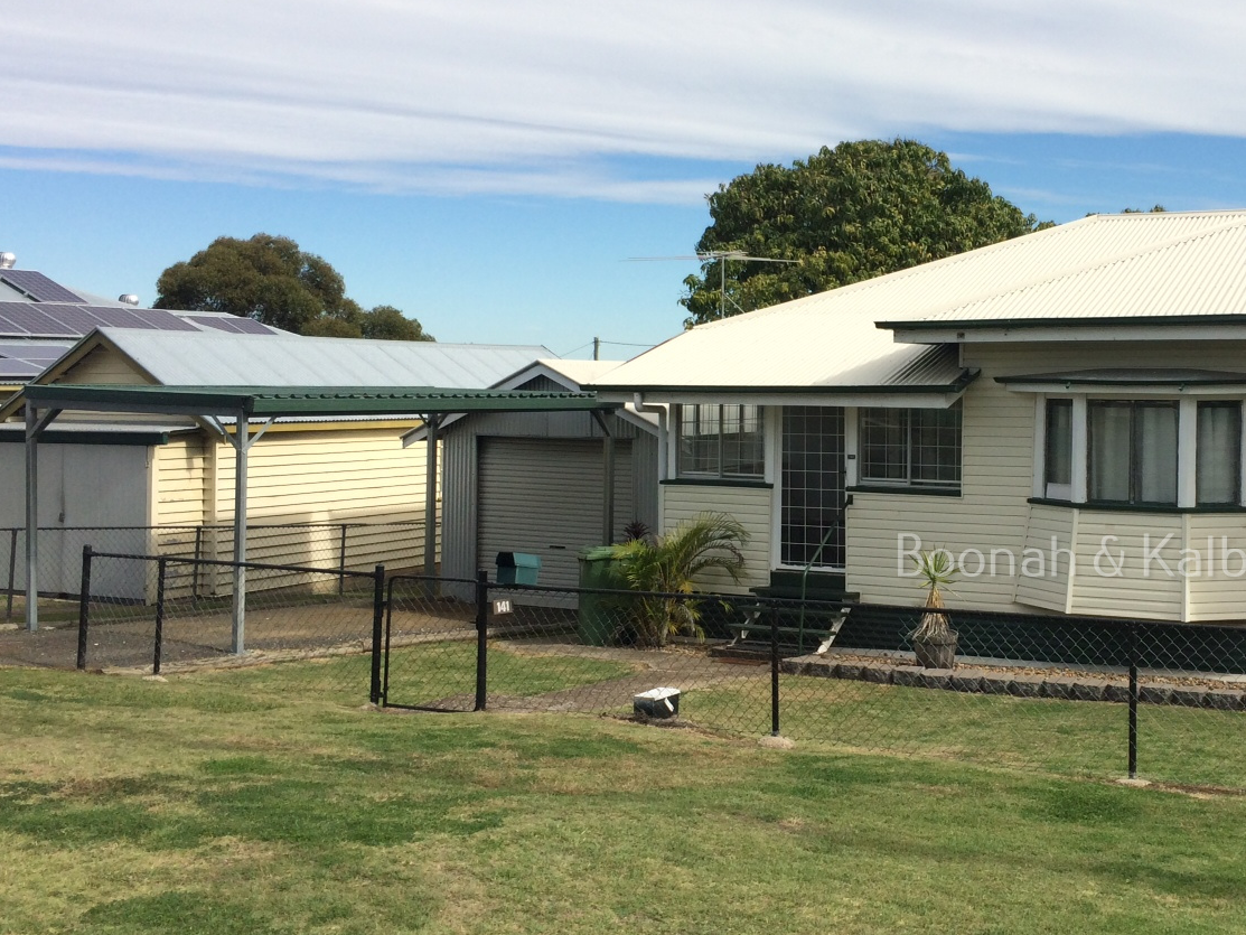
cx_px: 854
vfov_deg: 32.8
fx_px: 1584
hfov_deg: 42.2
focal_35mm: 44
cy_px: 384
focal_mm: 4.12
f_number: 2.2
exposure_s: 1/1953
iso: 40
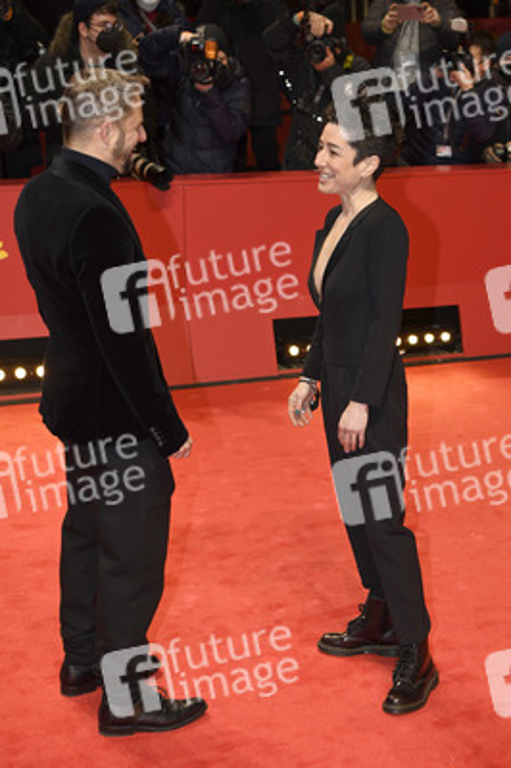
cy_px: 384
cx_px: 256
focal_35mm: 48
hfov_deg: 28.0
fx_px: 1024
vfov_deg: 41.1
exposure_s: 1/320
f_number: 3.5
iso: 800
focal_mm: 48
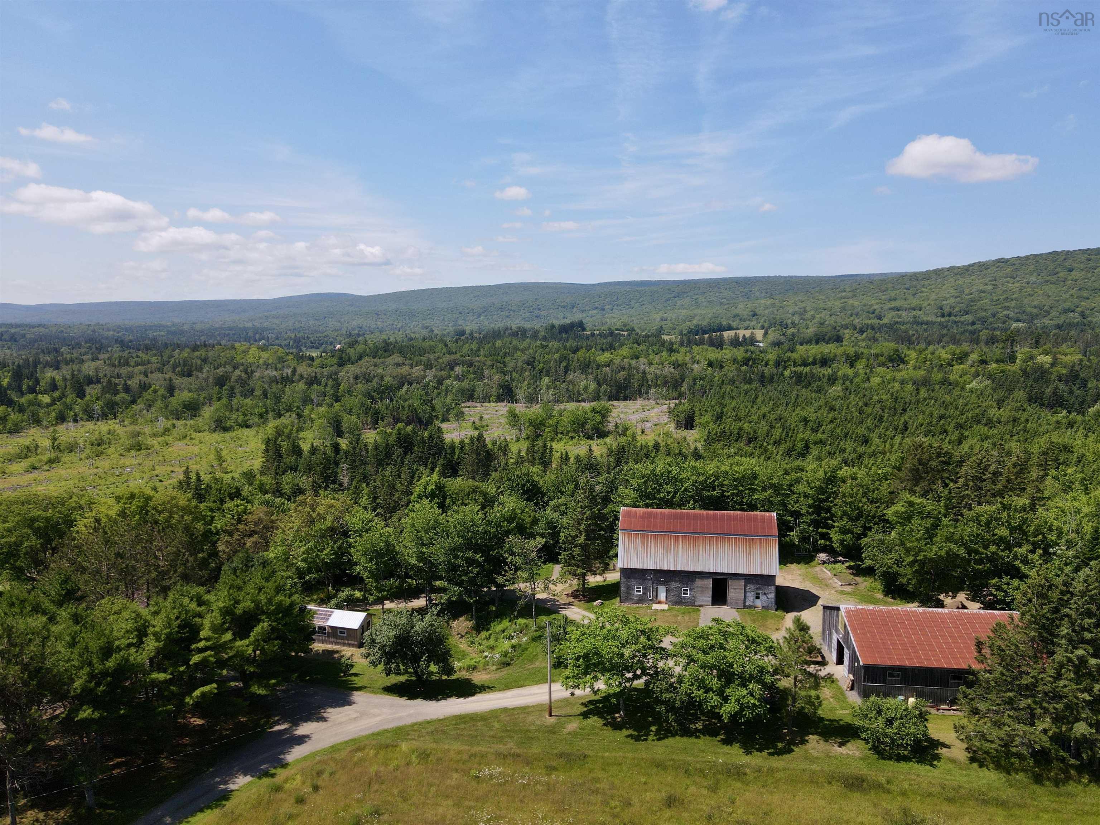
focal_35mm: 24
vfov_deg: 56.8
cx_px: 550
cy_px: 412
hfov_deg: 71.6
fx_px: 763
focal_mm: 4.5
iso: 100
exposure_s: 1/640
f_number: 2.8
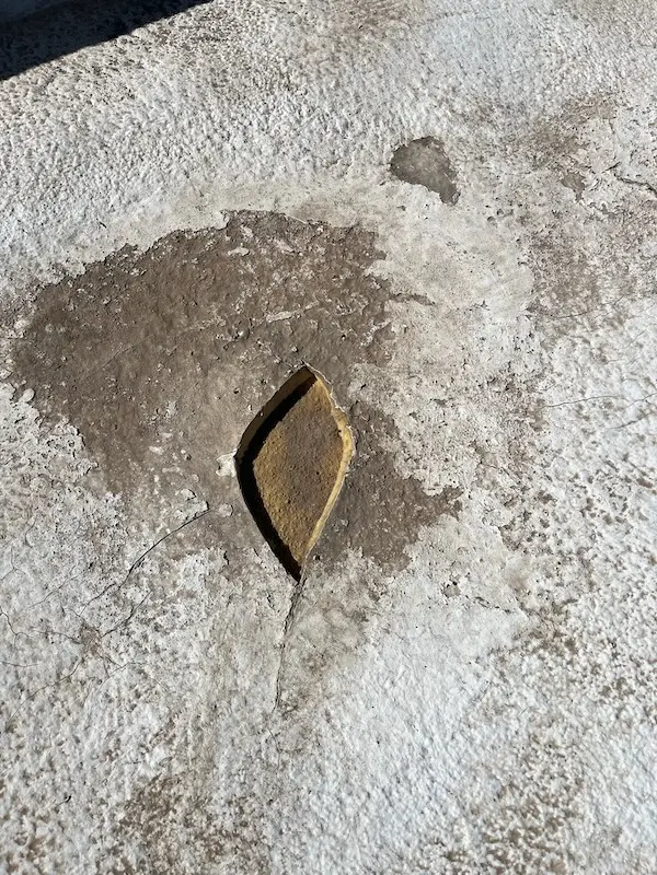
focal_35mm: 26
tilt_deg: -68.1
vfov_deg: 67.3
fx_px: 658
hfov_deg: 53.1
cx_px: 328
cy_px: 438
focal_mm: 5.1
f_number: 1.6
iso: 50
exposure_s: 1/15152
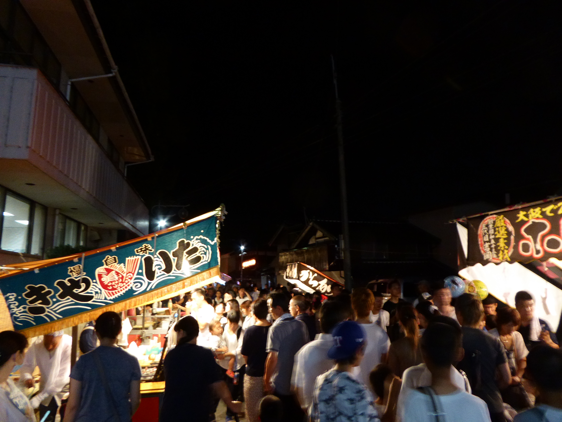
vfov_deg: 54.9
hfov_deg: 69.4
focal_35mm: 25
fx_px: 406
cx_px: 281
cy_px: 211
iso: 500
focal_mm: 4.3
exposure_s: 1/8
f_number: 3.3
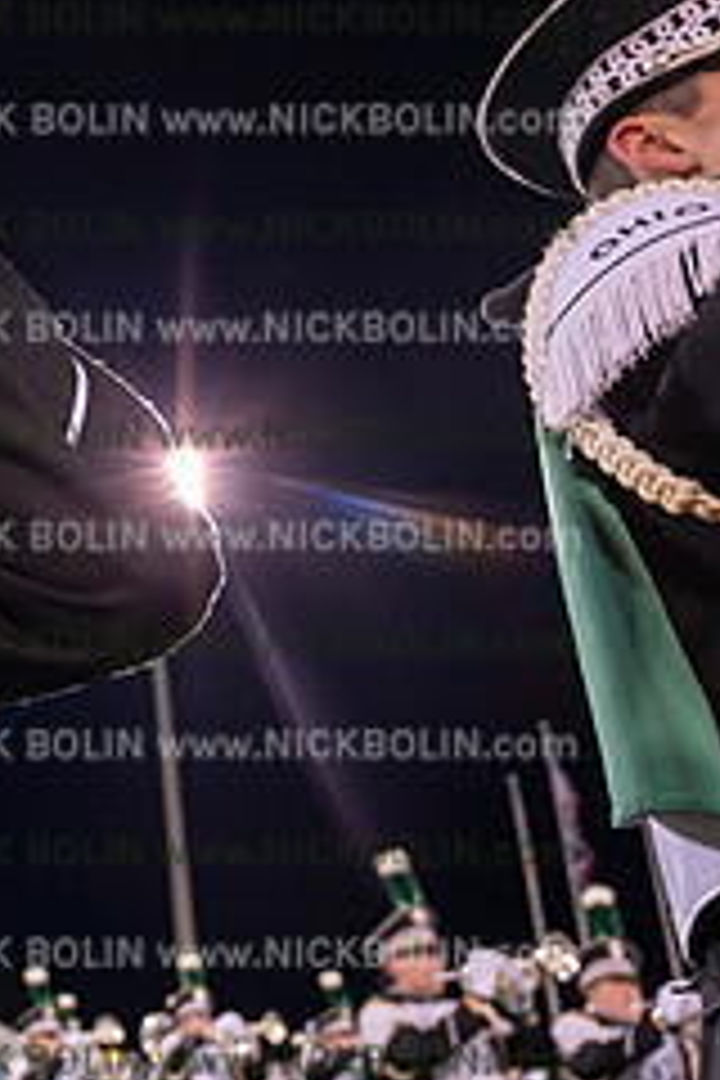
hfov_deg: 19.2
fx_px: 1740
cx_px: -477
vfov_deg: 34.1
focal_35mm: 58
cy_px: 328
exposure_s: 1/640
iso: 3200
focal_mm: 24
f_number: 4
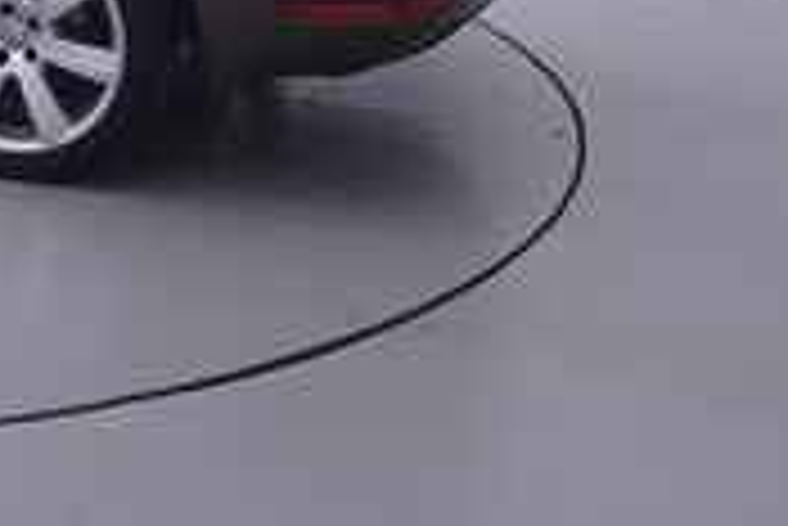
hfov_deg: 24.3
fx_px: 1546
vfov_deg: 17.2
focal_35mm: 71
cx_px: -290
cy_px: -290
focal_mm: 15
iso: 200
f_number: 5
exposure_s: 1/80
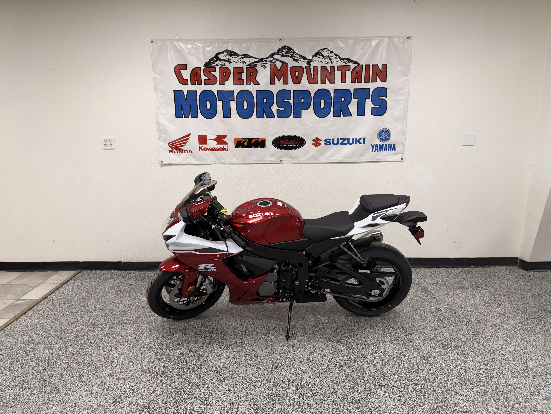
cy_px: 207
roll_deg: +0.2
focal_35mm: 24
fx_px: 382
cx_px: 276
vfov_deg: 56.8
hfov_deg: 71.6
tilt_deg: -12.5
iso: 125
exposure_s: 1/120
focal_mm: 6.76
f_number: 1.78
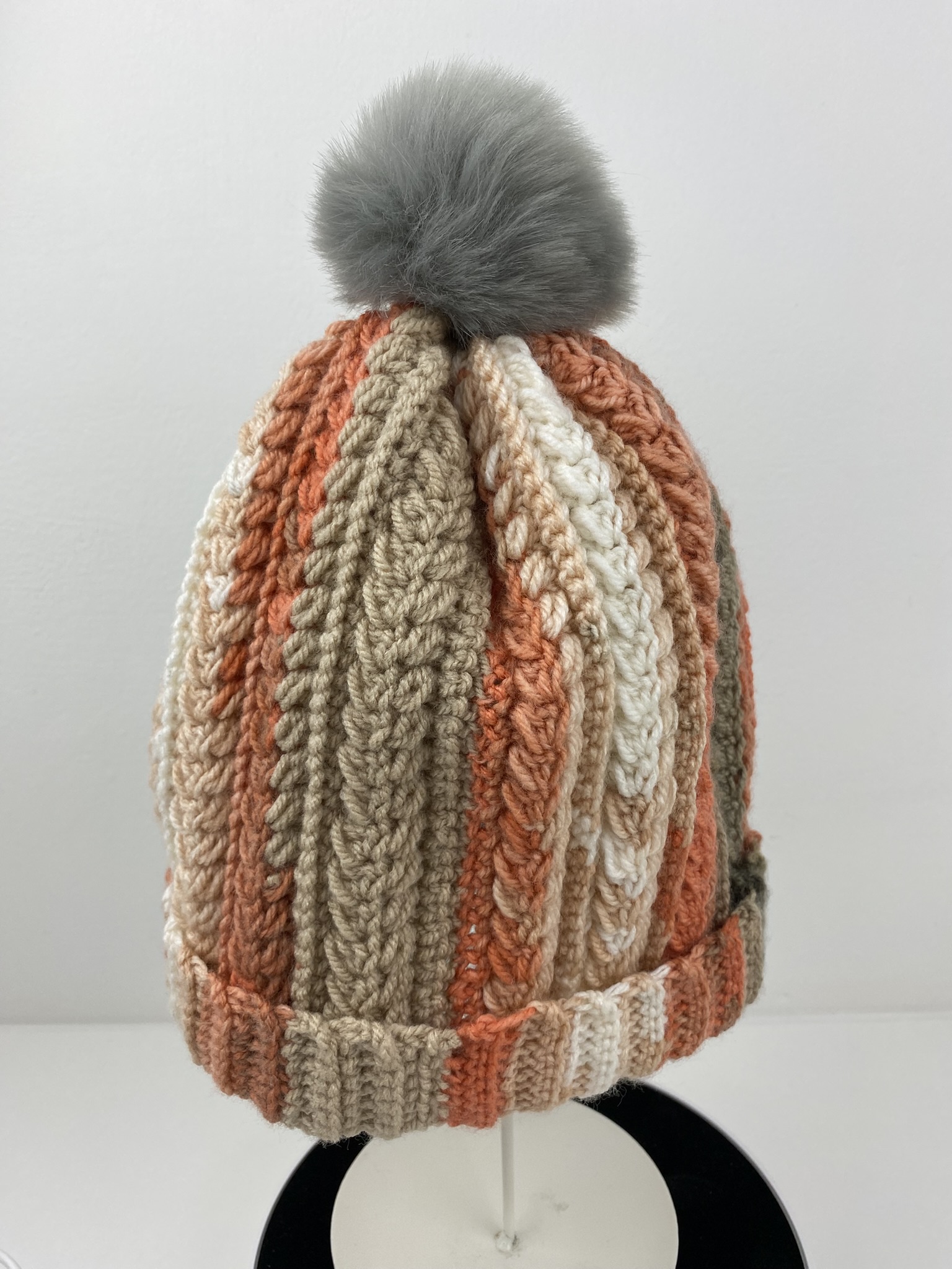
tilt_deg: -13.1
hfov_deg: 53.1
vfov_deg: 67.3
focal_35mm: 26
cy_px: 634
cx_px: 476
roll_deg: +0.5
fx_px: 953
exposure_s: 1/423
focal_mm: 4.25
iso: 32
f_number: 1.8
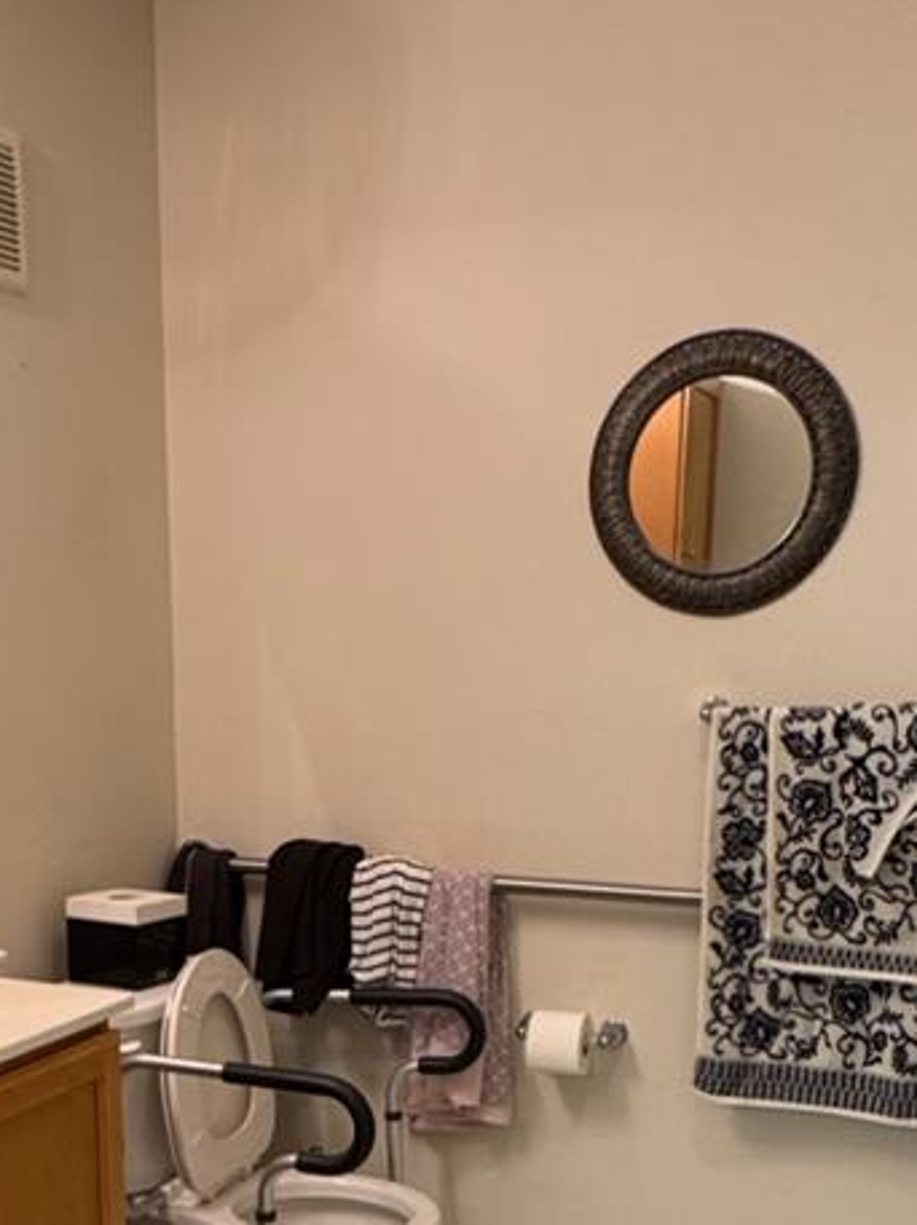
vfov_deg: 38.6
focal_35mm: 46
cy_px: 1091
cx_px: 358
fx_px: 1627
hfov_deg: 31.4
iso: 200
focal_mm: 2.22
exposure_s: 1/60
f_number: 2.2
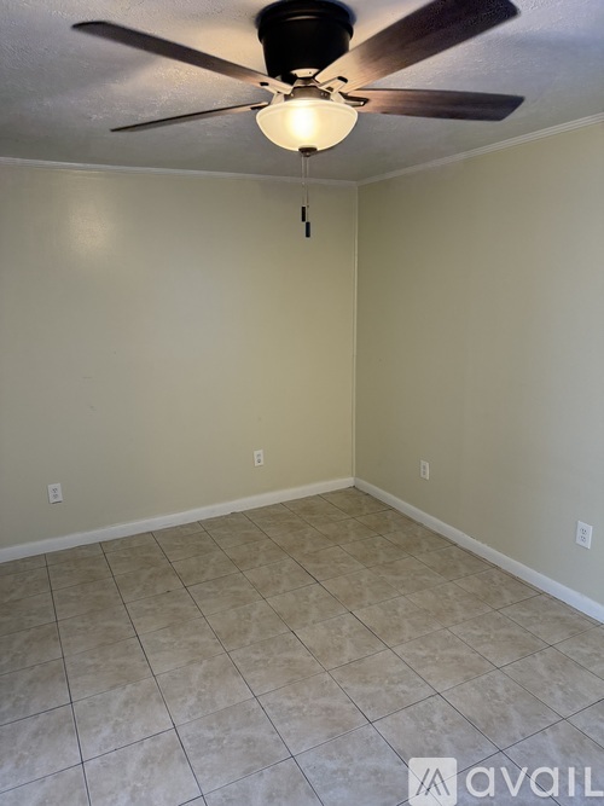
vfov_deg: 71.6
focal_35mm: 24
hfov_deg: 56.8
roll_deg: +0.6
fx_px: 559
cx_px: 302
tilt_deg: -11.8
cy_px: 403
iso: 200
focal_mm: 6.76
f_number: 1.78
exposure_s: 1/98
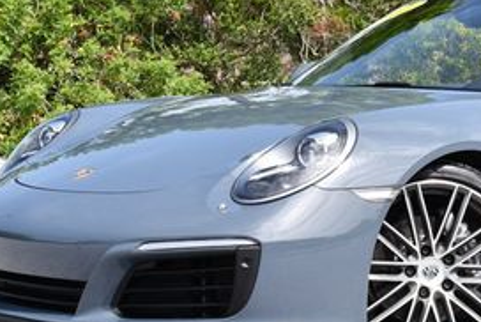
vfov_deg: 10.4
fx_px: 1766
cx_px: 446
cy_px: 64
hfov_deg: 15.3
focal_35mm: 132
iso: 180
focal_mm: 28
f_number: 8
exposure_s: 1/250
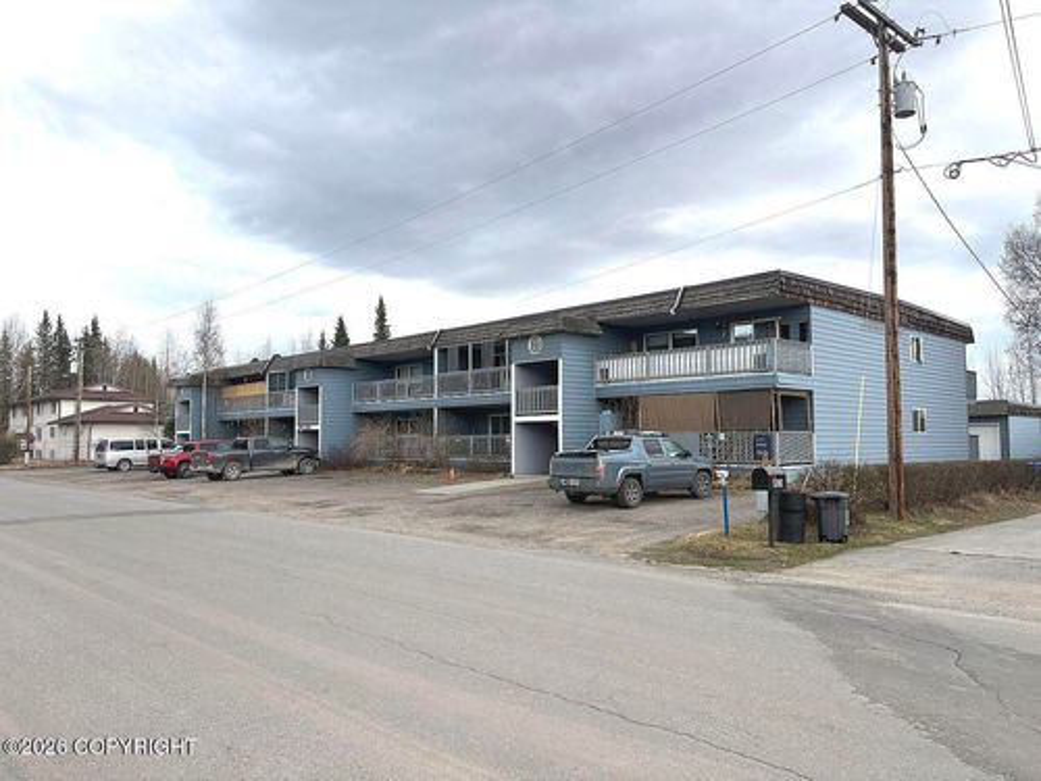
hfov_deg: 67.3
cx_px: 520
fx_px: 782
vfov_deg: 53.1
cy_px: 390
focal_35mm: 26
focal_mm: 5.96
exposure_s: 1/1155
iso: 50
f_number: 1.6
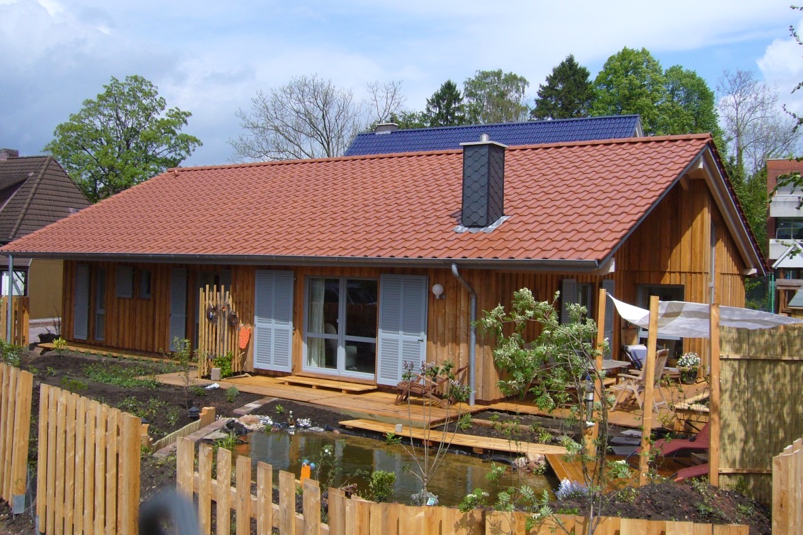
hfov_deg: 51.9
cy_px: 261
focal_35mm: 37
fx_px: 825
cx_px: 400
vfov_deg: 35.9
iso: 100
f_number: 5.6
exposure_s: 1/640
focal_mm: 5.8
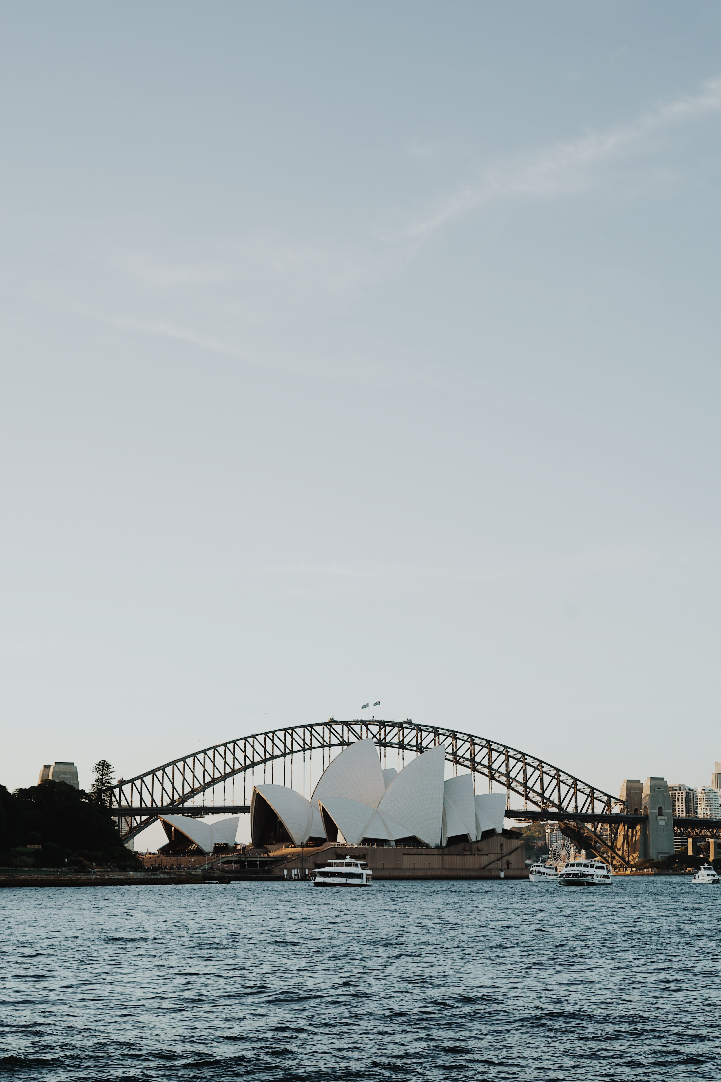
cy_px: 541
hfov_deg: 27.0
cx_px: 360
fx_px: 1502
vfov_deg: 39.6
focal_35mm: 50
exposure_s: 1/60
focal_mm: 50
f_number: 5.6
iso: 50
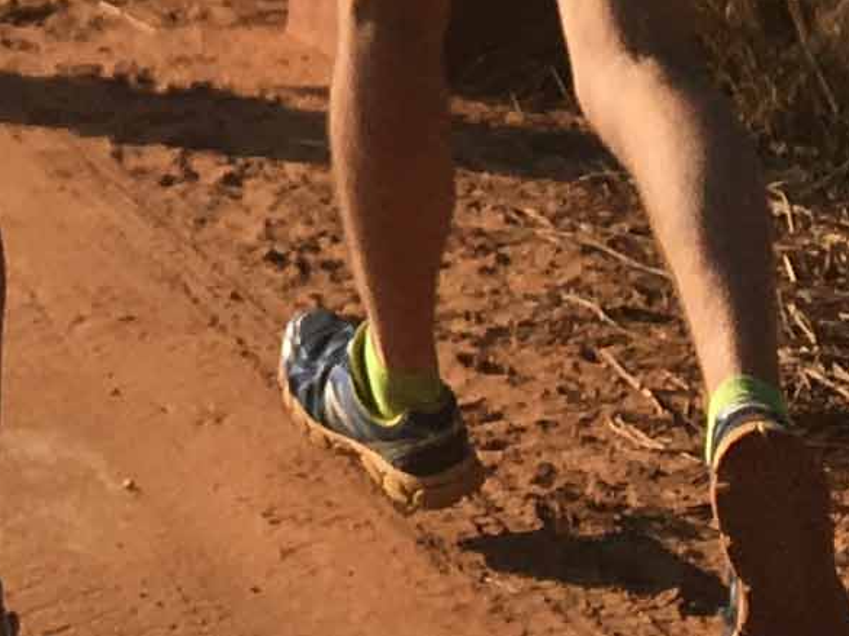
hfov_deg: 9.6
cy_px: -969
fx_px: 4902
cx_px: -466
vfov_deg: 6.9
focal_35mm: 200
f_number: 2.2
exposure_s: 1/2262
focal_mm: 4.15
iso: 25
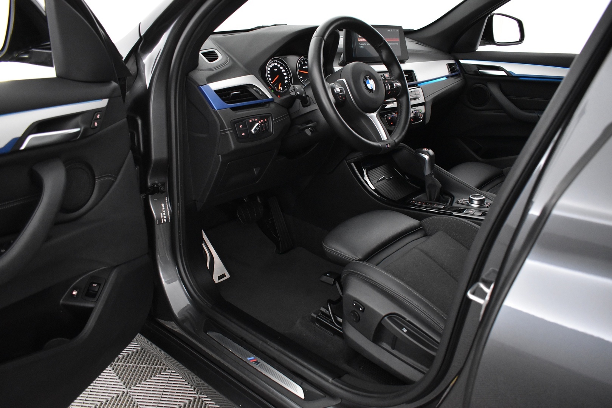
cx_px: 306
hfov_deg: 67.4
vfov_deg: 47.9
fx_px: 459
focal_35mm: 27
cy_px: 204
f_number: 3.5
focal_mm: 18
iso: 3200
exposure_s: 1/50
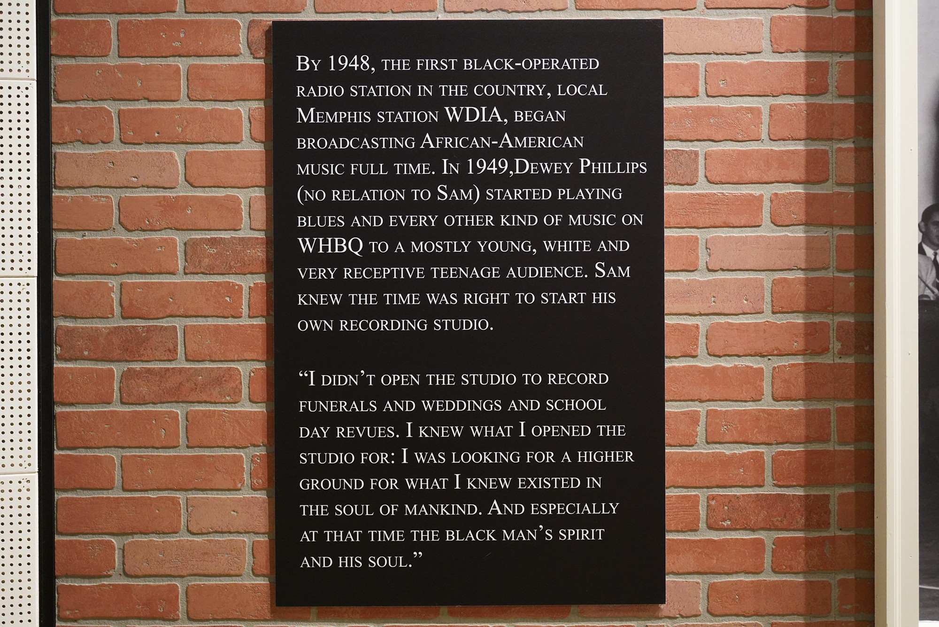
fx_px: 1226
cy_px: 314
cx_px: 470
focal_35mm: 47
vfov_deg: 28.7
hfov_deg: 41.9
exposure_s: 1/100
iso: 6400
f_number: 5.6
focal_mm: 47
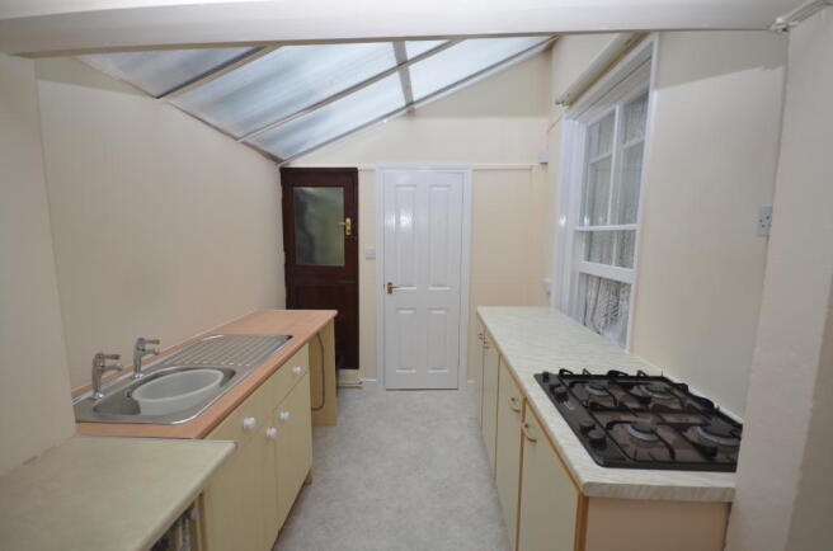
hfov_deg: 100.5
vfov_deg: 77.0
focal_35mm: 15
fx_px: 346
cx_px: 416
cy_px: 276
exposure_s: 1/80
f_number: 4.5
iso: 200
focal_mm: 10
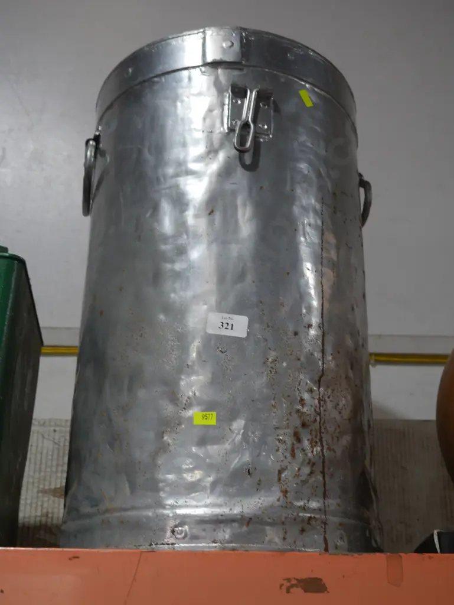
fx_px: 769
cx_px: 227
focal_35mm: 44
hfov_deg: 32.9
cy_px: 302
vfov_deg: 42.9
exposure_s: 1/60
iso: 400
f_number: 4.7
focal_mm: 22
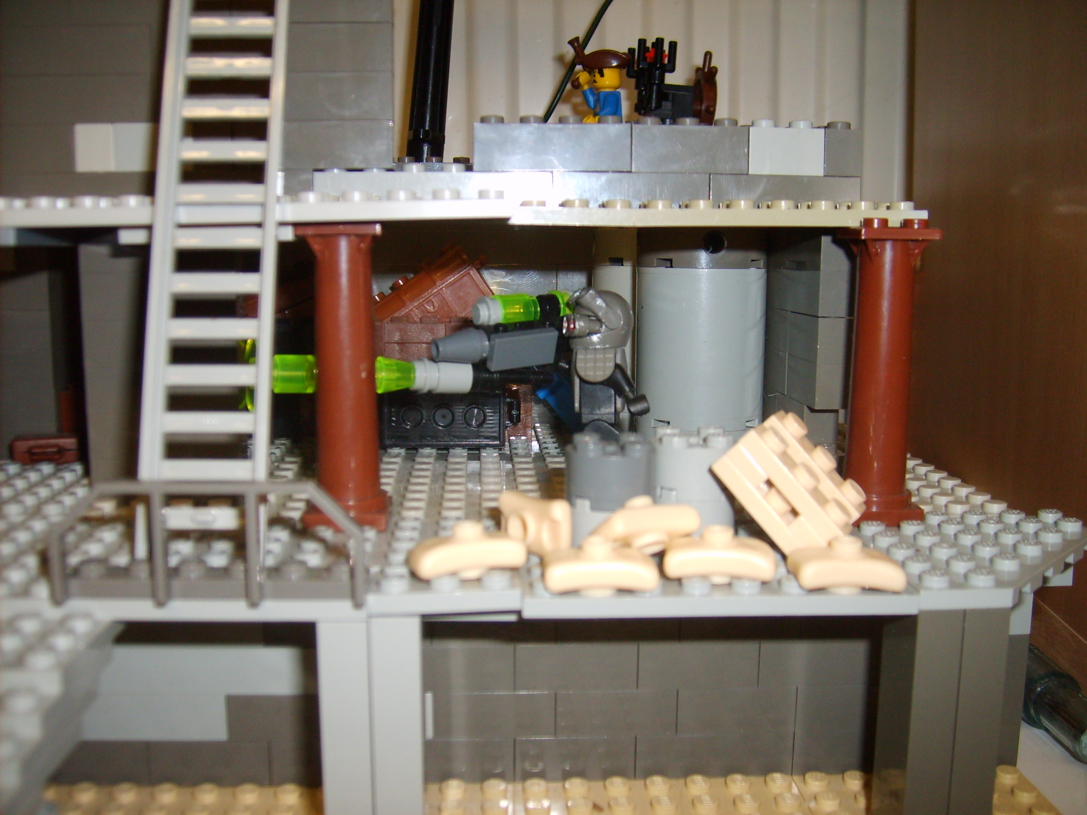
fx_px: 1099
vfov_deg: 40.7
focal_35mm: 35
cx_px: 544
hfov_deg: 52.6
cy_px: 408
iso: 100
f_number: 2.8
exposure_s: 1/45
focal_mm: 5.8
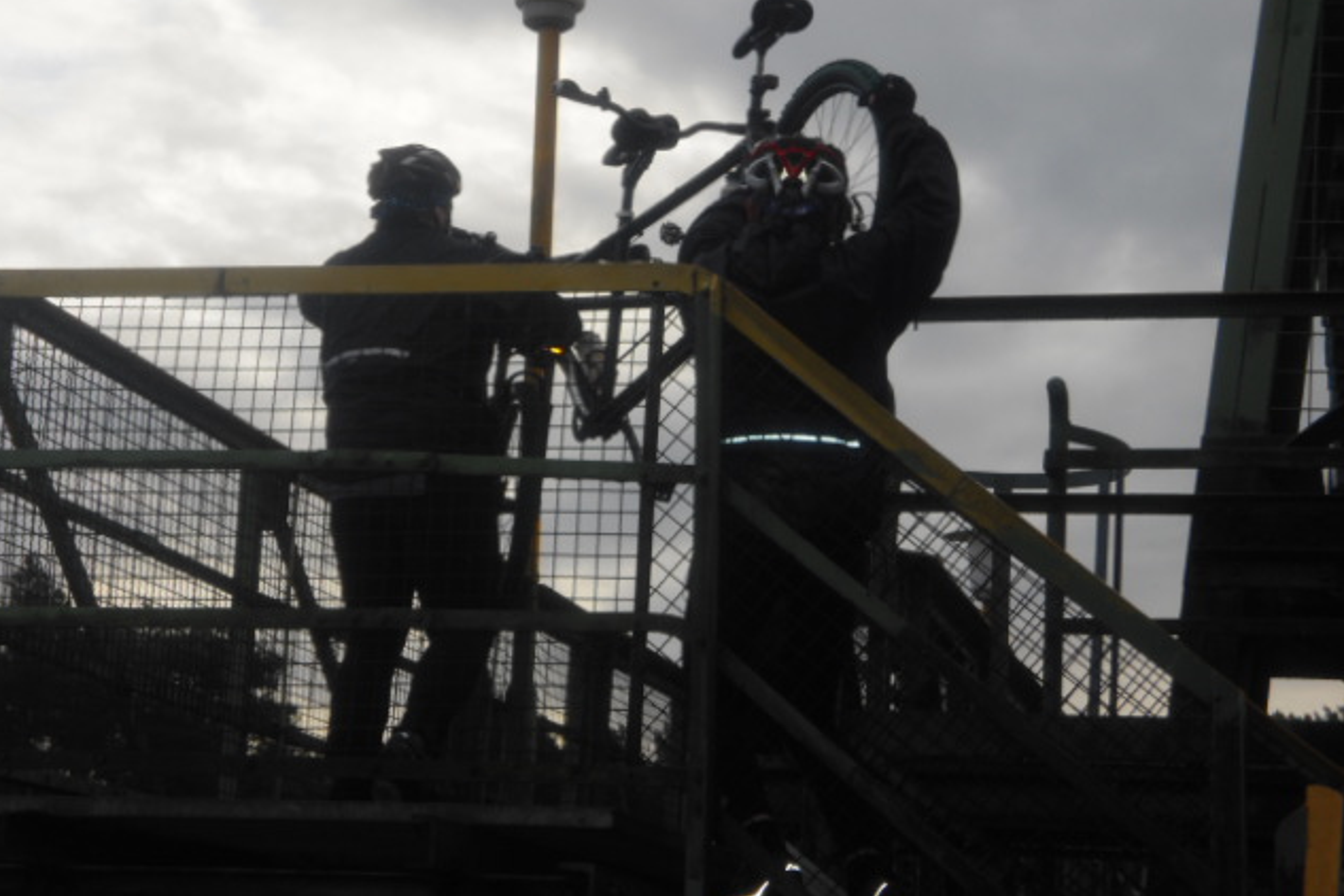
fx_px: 3061
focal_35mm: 82
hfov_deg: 24.8
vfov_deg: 16.7
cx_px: 667
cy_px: 410
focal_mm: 13.02
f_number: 4.7
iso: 64
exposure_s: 1/250
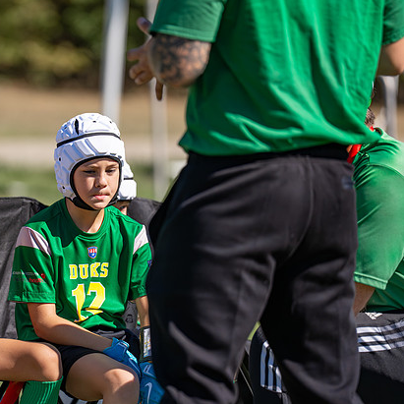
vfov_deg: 6.4
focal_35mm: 275
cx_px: 80
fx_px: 3631
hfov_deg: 6.4
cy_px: 204
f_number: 2.8
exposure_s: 1/4000
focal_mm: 200
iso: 200
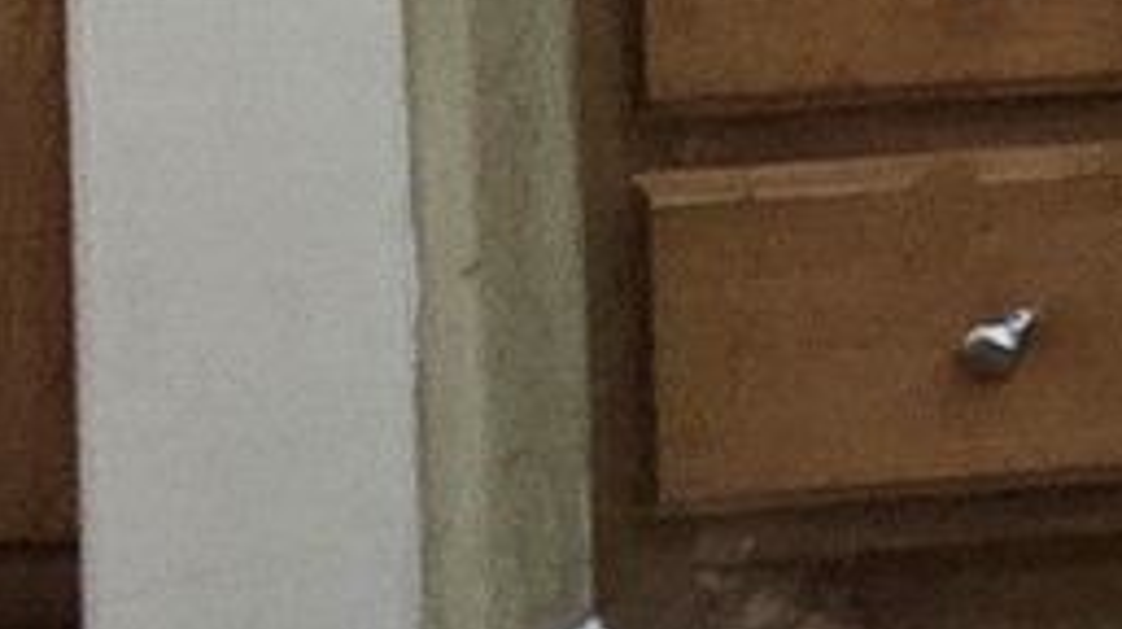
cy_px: -1922
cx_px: 4078
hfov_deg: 9.1
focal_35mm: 106
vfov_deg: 7.6
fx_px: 3151
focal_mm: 2.2
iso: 640
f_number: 2.2
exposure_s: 1/60
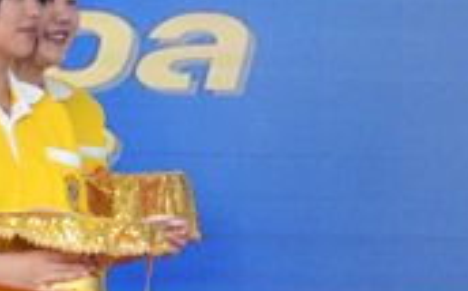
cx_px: 784
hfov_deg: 7.7
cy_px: 169
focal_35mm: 267
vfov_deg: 4.9
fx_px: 3401
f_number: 5.6
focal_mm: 50
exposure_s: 1/100
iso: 1600
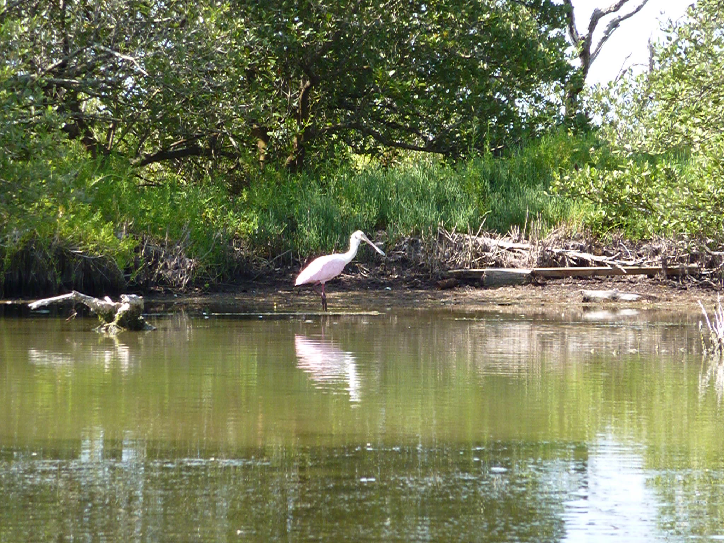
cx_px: 362
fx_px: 6275
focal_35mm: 300
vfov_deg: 5.0
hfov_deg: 6.6
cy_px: 272
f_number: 5.6
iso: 500
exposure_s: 1/400
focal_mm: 49.2
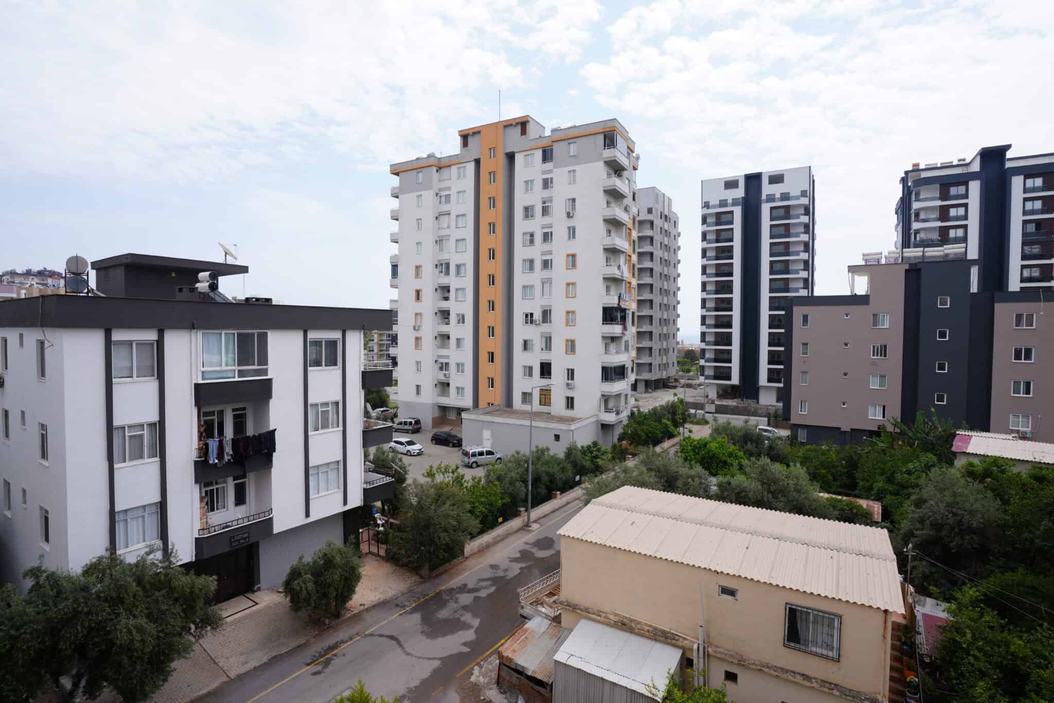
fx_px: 498
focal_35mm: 17
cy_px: 352
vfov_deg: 70.4
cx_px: 527
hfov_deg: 93.3
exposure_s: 1/125
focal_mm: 17
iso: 100
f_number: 9
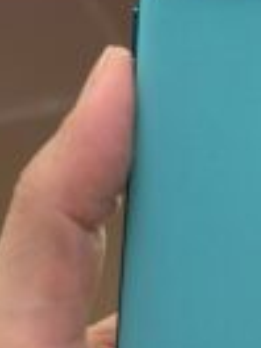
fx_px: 1538
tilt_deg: -32.3
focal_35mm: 153
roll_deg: -0.3
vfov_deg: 12.9
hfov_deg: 9.6
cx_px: 323
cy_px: 177
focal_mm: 6.86
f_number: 1.78
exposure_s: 1/50
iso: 200
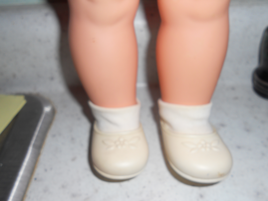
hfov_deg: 56.8
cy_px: 100
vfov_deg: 44.2
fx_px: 248
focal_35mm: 32
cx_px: 134
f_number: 8.8
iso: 80
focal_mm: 5.8
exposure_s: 1/25
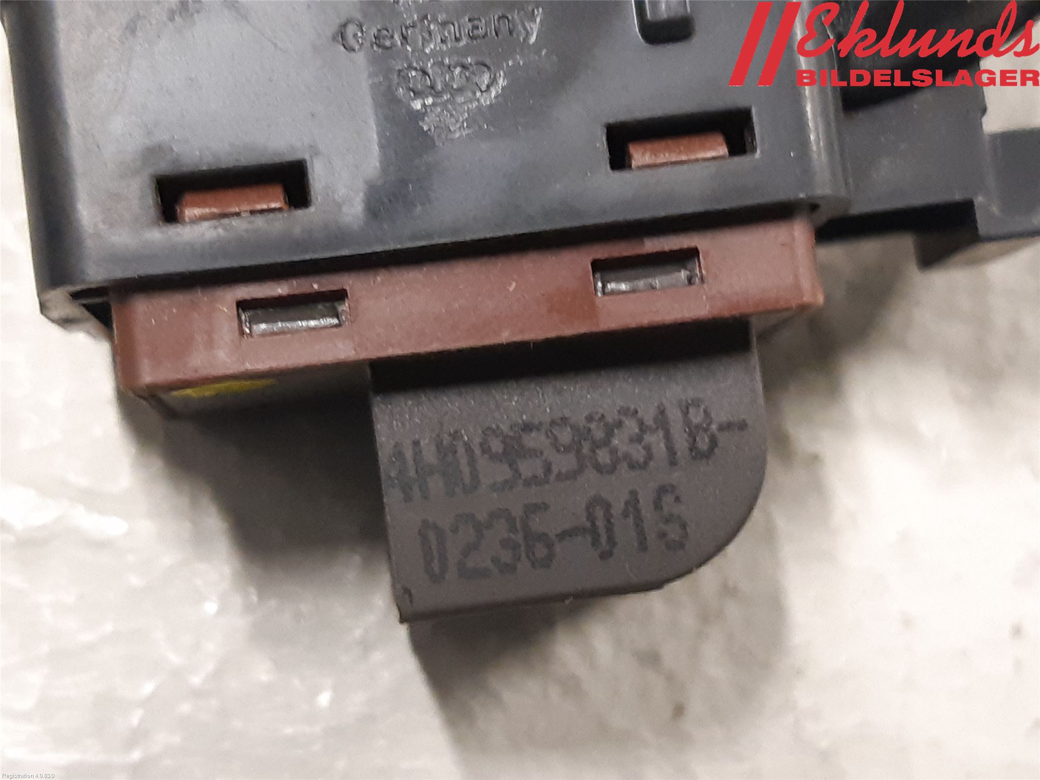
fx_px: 781
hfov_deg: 67.3
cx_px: 520
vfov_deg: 53.1
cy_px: 390
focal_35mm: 26
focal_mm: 3.93
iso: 250
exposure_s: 1/25
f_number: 1.7
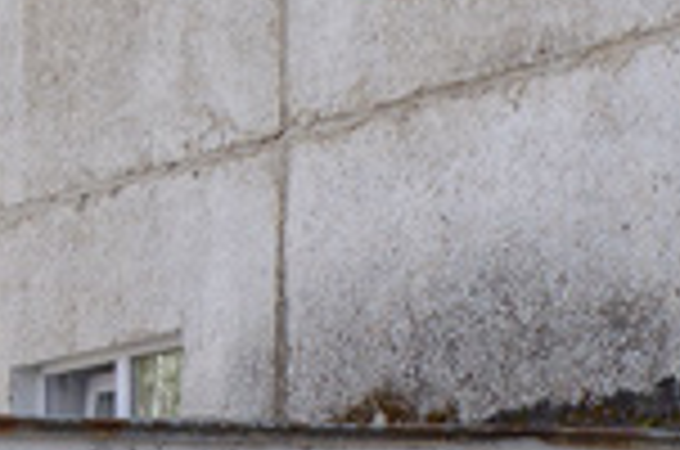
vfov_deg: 4.3
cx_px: 968
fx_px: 5843
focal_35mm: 310
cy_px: 1156
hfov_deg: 6.6
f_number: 6.3
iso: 200
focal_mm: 26
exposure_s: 1/200
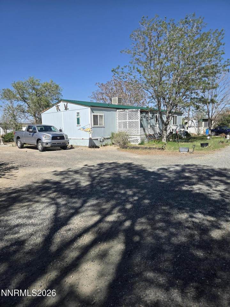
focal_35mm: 23
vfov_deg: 73.9
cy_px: 154
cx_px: 115
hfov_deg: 58.9
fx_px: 204
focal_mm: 5.4
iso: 40
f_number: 1.8
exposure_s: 1/2921
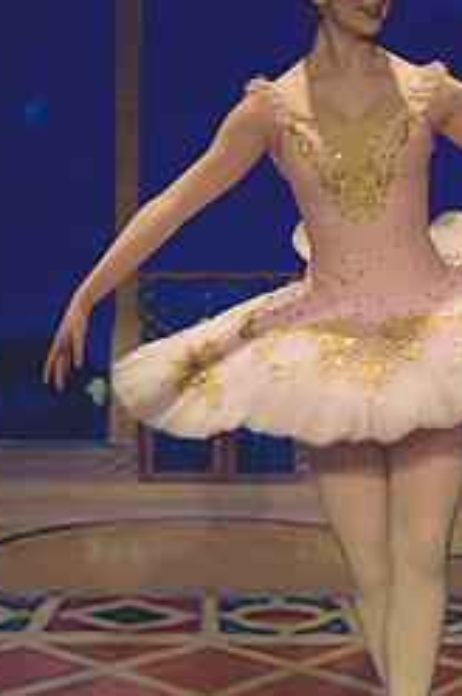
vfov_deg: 8.8
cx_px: 380
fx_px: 4536
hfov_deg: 5.8
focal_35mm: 235
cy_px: 448
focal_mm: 70
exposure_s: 1/320
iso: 500
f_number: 2.8
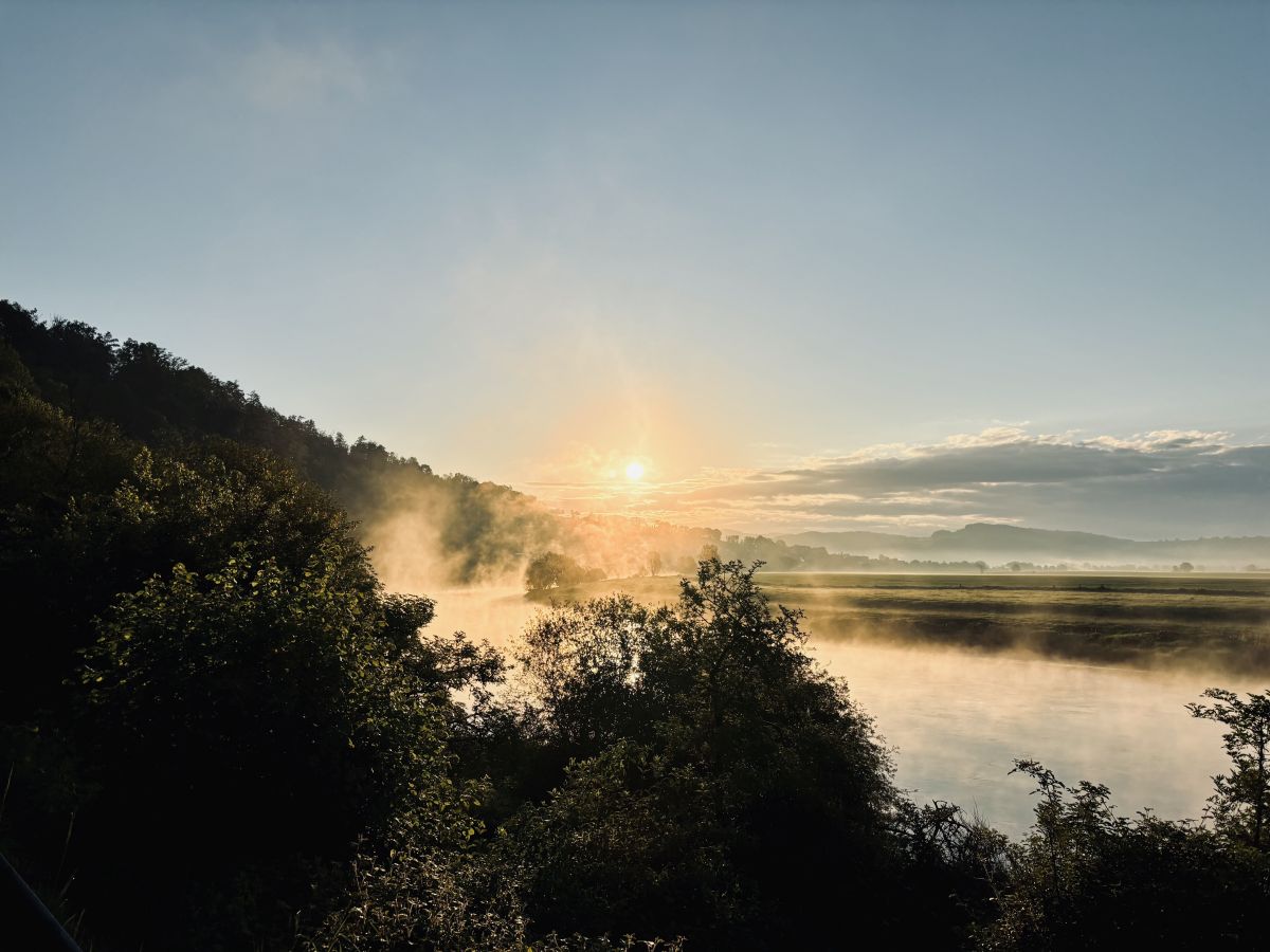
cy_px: 476
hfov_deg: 67.3
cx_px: 635
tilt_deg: +5.1
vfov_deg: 53.1
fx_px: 954
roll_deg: -0.9
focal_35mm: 26
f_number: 1.6
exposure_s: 1/5952
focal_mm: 5.96
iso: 50
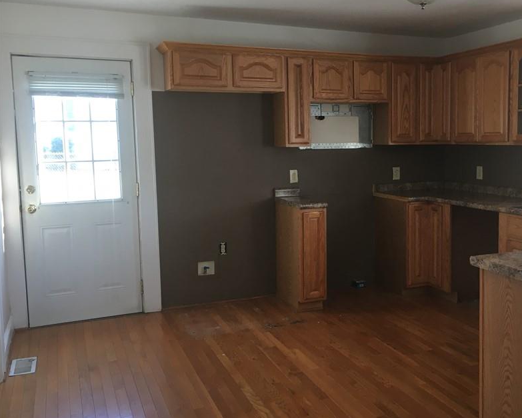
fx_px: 572
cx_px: 339
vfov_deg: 40.1
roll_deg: +0.1
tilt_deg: -4.1
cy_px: 196
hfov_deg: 48.4
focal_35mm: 37
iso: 50
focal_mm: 4.15
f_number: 2.2
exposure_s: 1/30
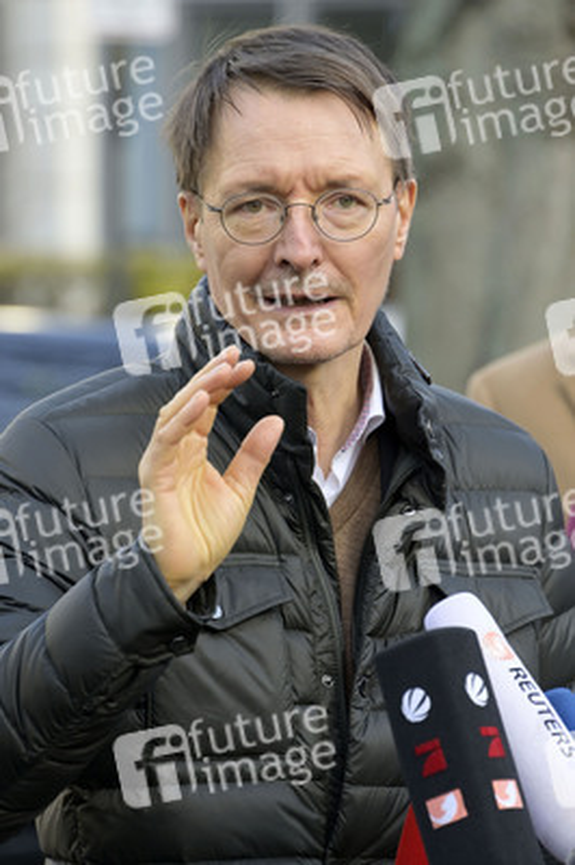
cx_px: 288
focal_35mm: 300
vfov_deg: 6.9
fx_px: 7199
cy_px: 432
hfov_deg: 4.6
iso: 2000
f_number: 7.1
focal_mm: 300
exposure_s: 1/400
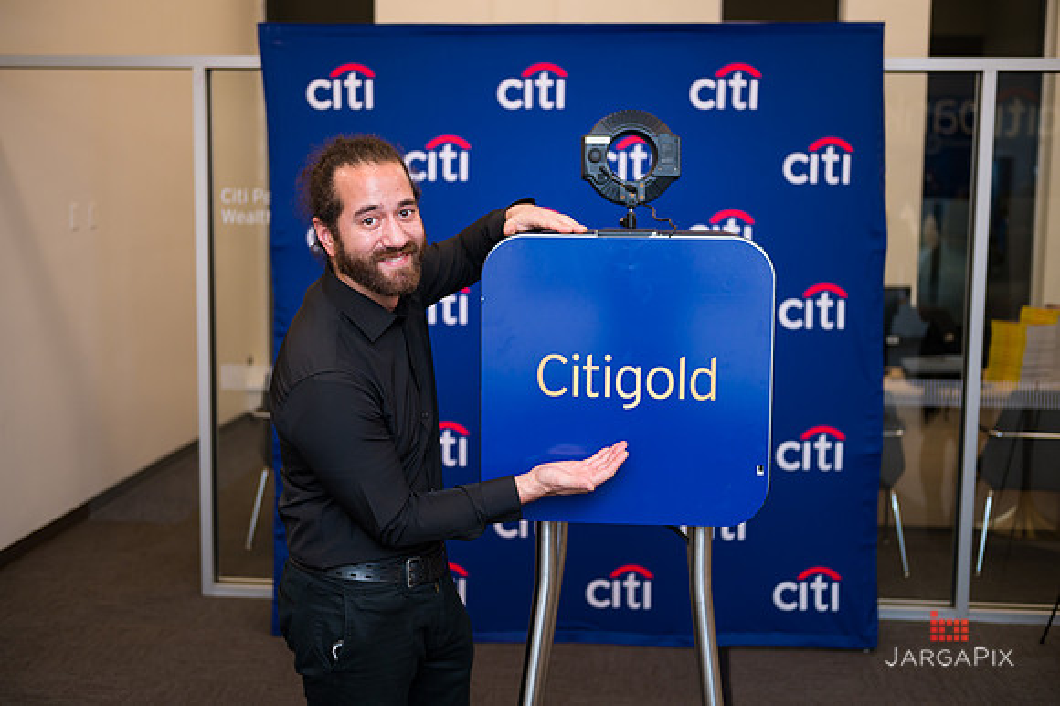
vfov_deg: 29.8
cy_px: 353
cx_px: 530
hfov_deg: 43.6
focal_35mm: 45
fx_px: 1324
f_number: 3.2
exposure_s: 1/200
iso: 400
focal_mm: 45
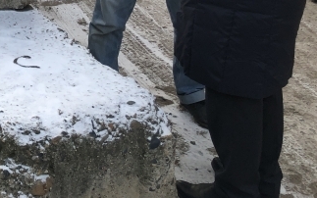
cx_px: -27
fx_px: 674
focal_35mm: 78
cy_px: -96
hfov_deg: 24.7
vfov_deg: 15.5
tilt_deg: -10.4
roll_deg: +0.5
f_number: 1.8
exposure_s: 1/120
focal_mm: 3.99
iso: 40
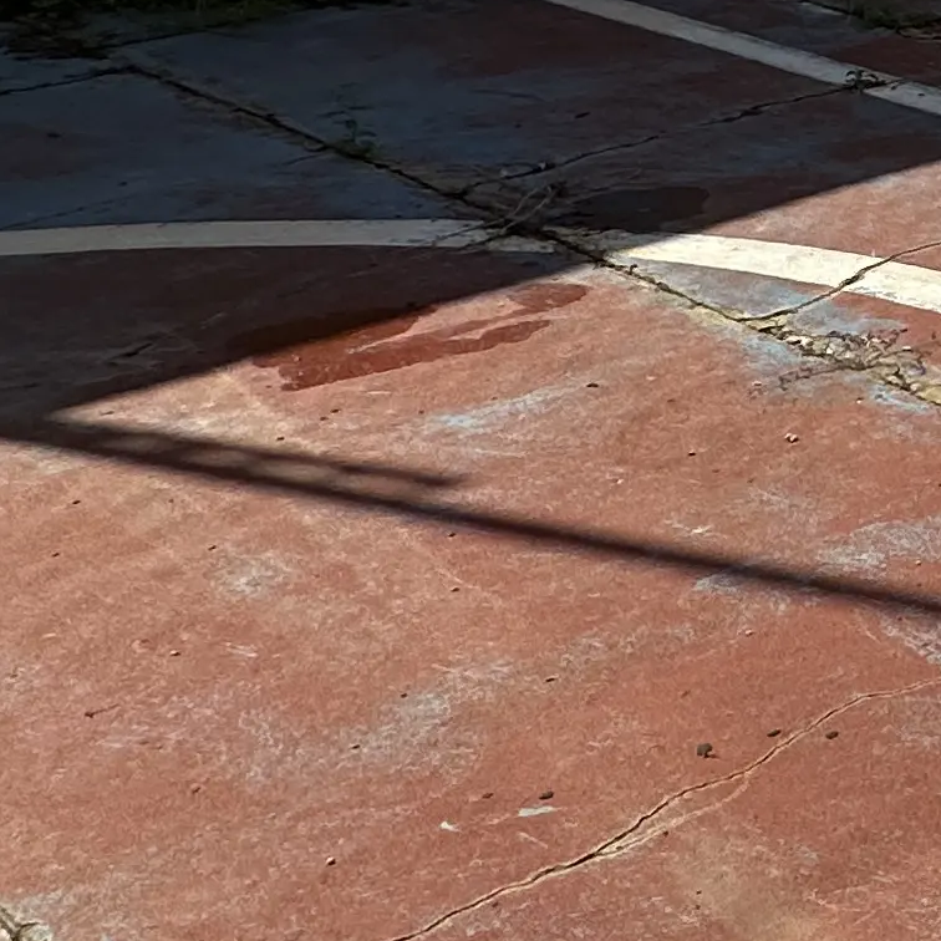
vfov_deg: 23.5
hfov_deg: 16.6
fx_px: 2030
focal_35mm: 66
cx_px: 2051
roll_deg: -3.5
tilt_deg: -8.4
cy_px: -238
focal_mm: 2.22
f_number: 2.2
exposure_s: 1/1949
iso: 50
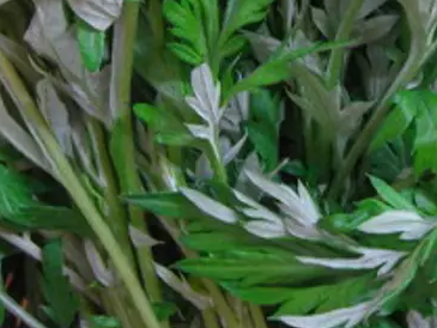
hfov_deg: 19.5
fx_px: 1263
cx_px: 329
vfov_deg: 14.5
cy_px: -4
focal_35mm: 100
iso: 200
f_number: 2.8
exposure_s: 1/10
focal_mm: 7.9
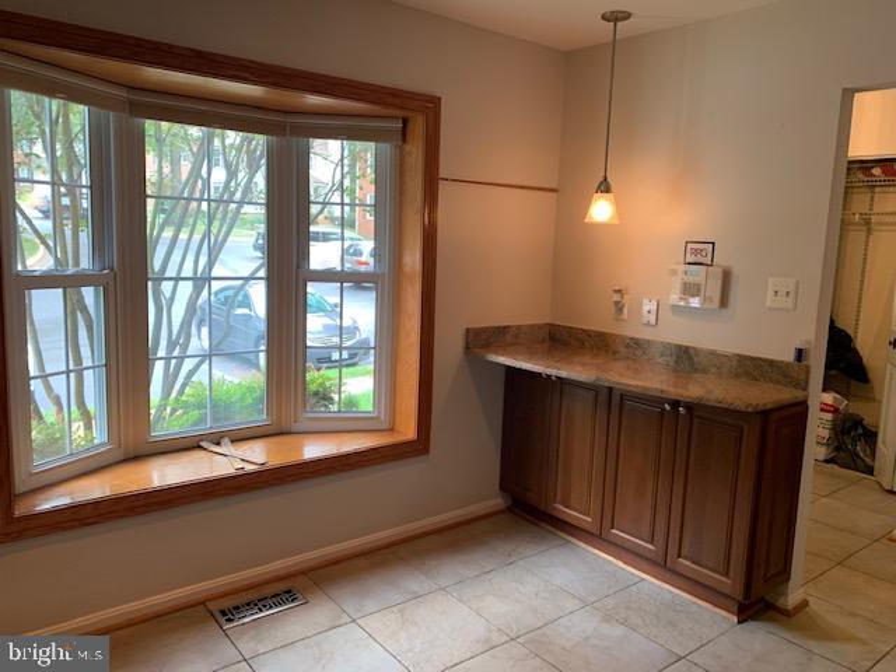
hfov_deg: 67.3
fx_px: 673
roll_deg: -3.3
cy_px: 336
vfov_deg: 53.1
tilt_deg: -5.8
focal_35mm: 26
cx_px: 448
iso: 100
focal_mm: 4.25
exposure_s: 1/60
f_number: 1.8
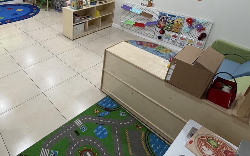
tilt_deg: -24.6
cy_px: 33
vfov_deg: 46.9
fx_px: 170
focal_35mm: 25
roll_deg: +0.7
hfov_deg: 68.2
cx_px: 65
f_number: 2.2
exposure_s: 1/120
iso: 160
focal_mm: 2.22
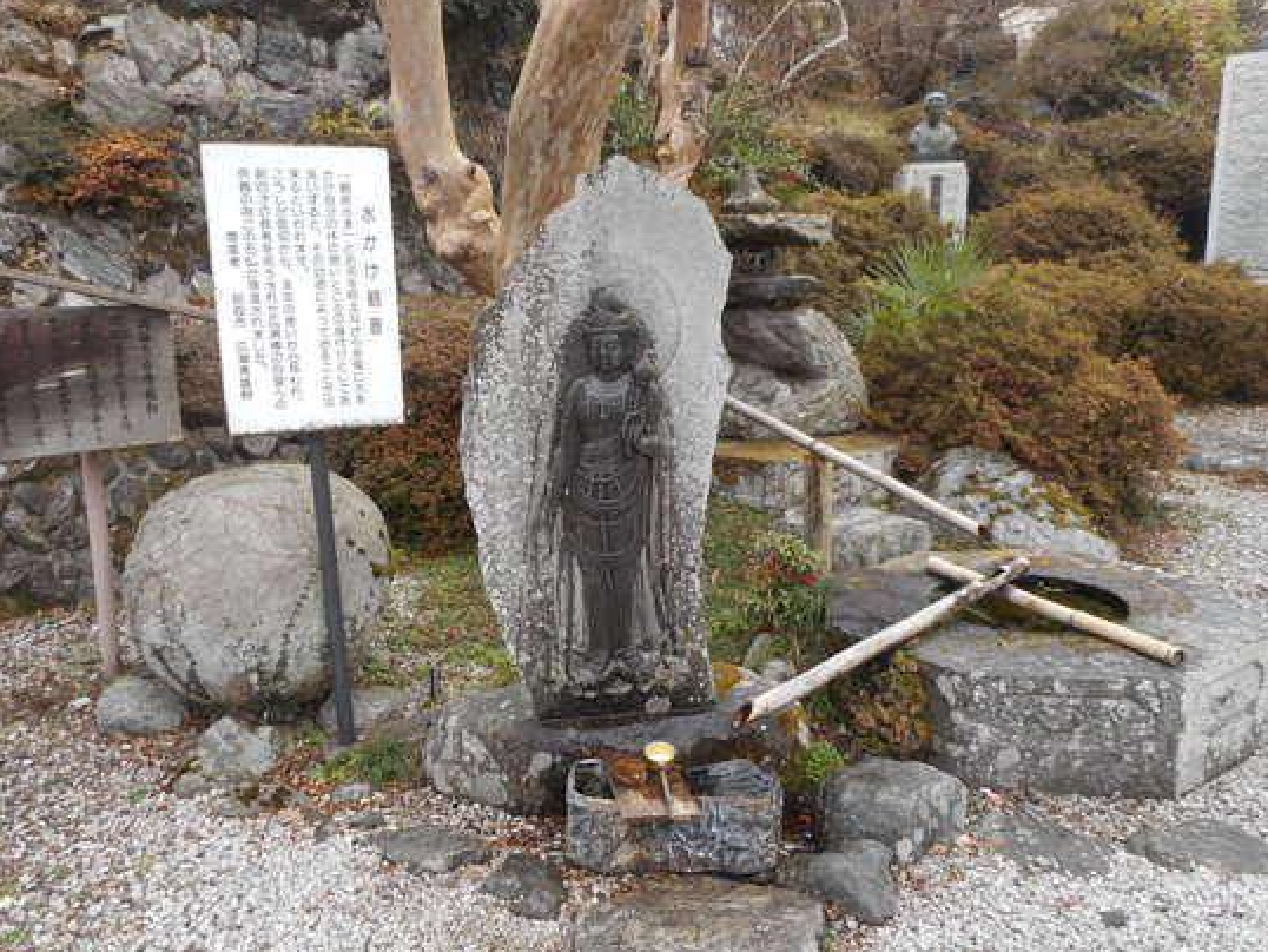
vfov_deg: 53.1
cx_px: 618
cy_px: 481
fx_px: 953
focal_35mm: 26
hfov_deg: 67.3
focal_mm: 4.5
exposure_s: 1/30
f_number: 3.7
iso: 110
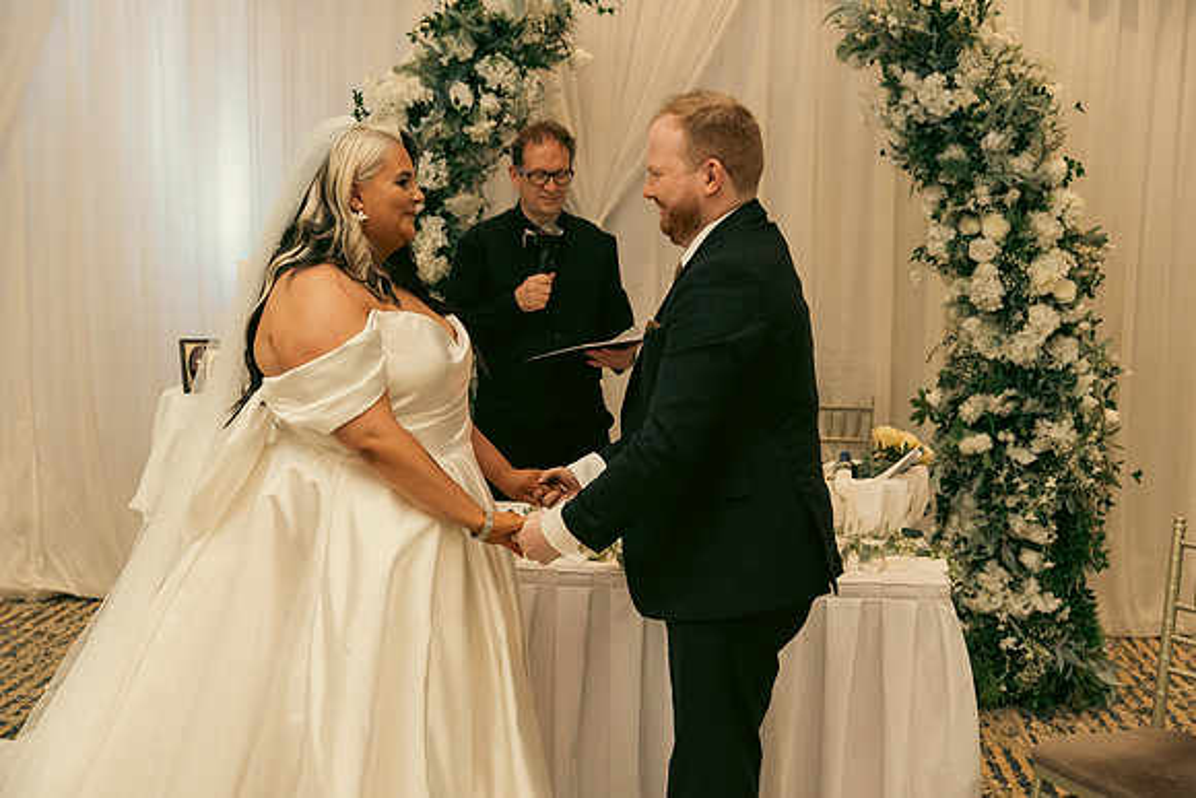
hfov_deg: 46.4
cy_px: 399
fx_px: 1396
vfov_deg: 31.9
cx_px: 598
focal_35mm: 42
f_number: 3.5
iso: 2500
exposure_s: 1/160
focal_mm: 42
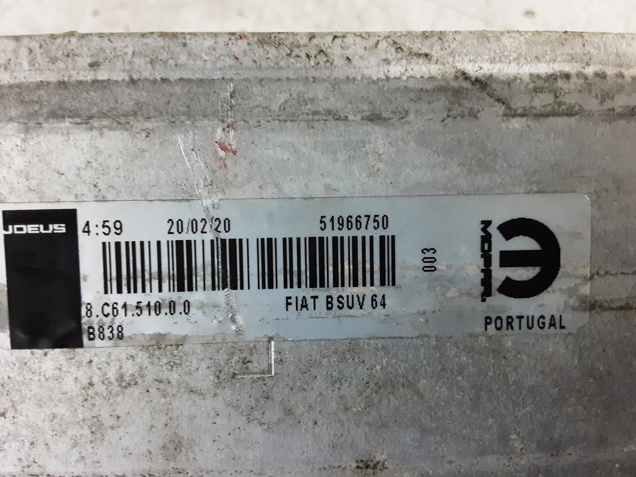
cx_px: 318
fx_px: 496
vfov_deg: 51.4
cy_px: 238
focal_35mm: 27
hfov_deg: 65.3
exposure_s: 1/25
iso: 160
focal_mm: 2.91
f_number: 1.9
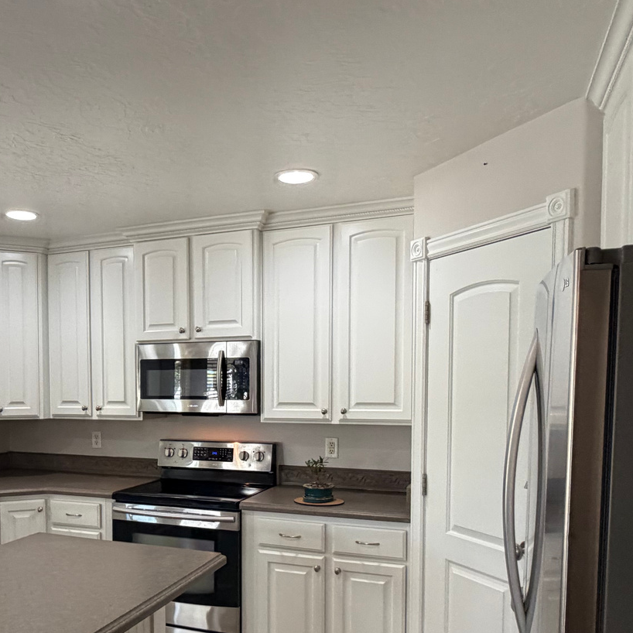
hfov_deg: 51.4
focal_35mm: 31
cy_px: 417
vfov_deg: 51.6
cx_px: 203
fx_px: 641
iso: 320
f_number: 2.2
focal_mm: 2.22
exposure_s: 1/120
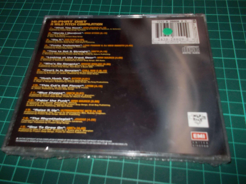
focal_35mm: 29
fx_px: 206
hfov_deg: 61.7
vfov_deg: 48.2
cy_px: 92
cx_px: 123
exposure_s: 1/30
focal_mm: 4.1
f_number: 3.3
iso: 200
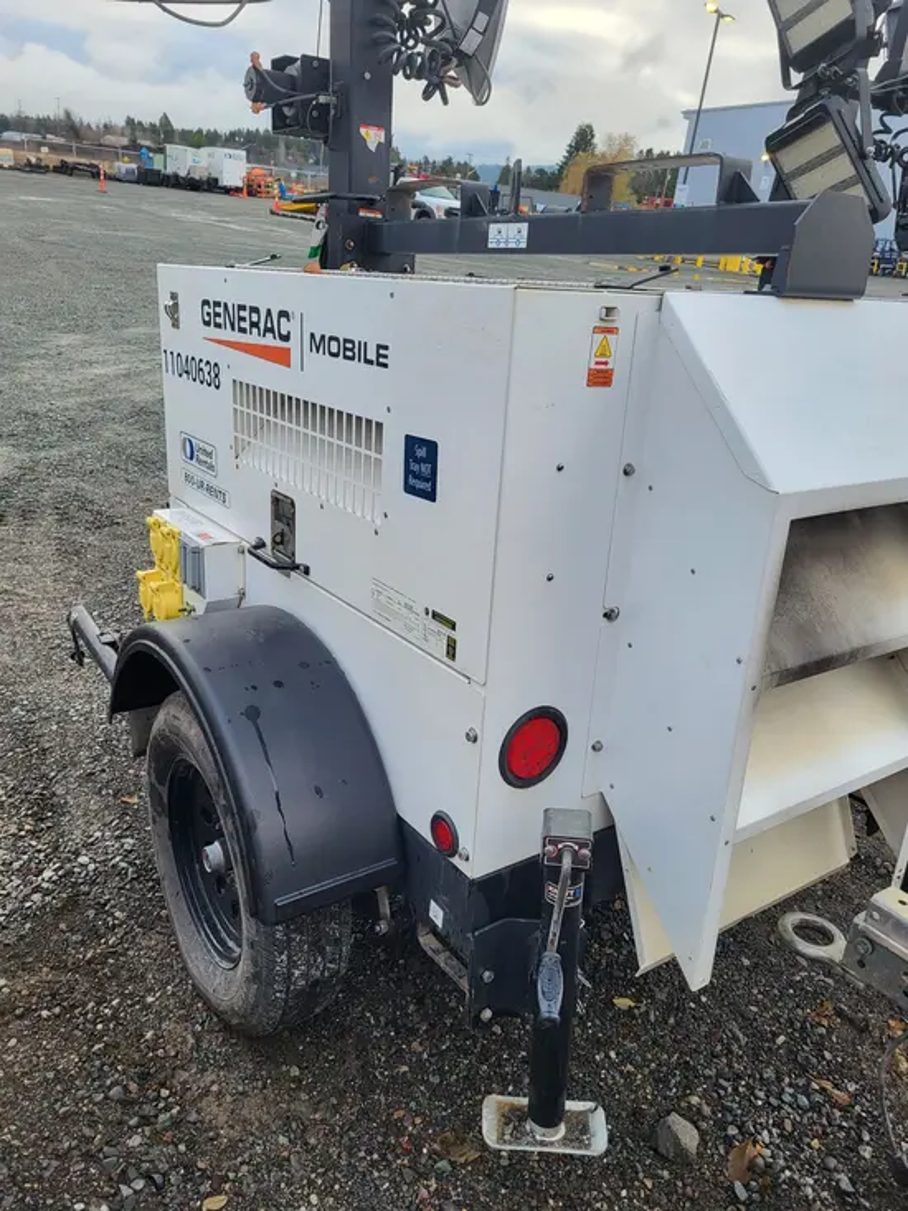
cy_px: 606
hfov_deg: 53.1
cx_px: 454
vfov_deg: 67.3
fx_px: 909
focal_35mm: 26
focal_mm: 5.4
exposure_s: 1/465
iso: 40
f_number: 1.8
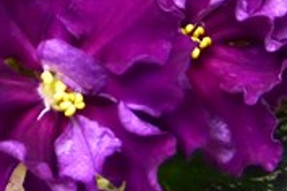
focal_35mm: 113
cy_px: -108
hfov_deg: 17.7
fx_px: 901
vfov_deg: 11.5
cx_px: -3
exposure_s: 1/25
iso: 400
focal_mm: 4.3
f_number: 3.3
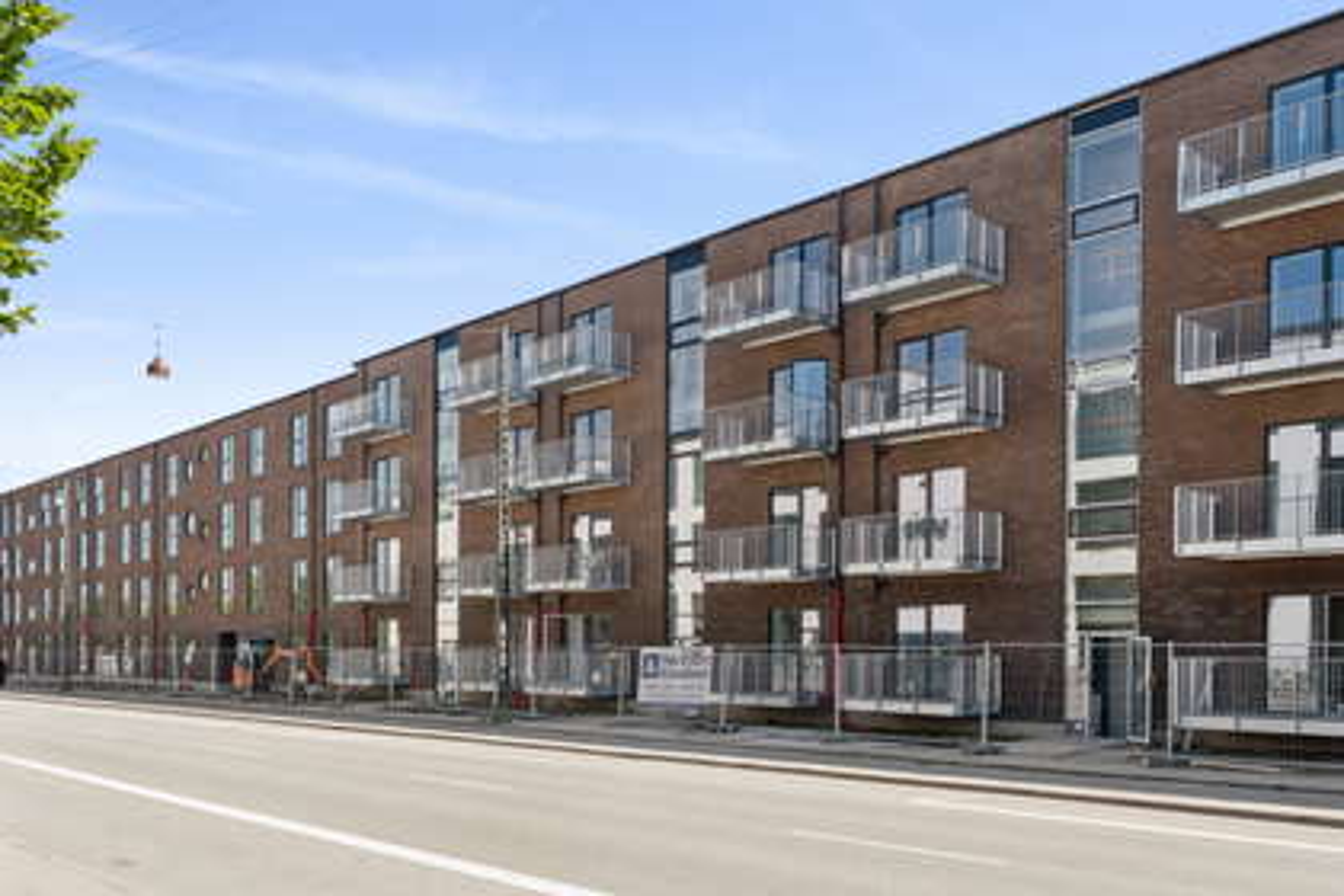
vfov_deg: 43.6
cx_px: 672
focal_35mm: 30
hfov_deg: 61.9
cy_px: 448
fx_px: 1120
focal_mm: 20
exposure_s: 1/500
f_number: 8
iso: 200
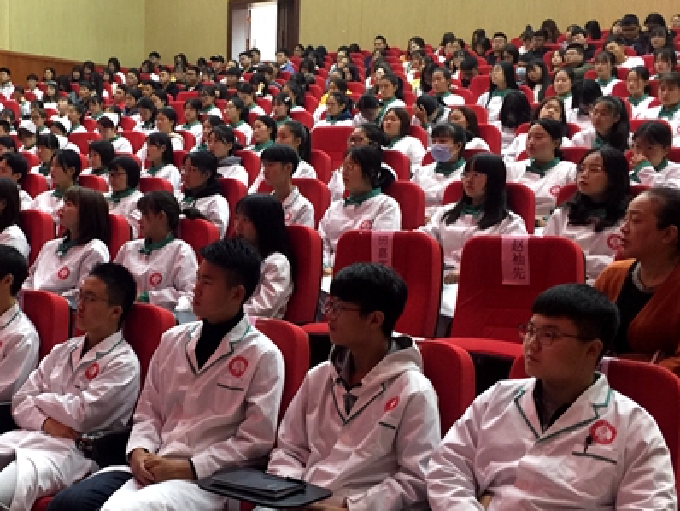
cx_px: 188
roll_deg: -2.7
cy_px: 250
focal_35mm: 51
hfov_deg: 36.8
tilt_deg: -2.8
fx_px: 1002
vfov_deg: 28.6
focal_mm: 4.15
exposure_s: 1/8
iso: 125
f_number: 2.2
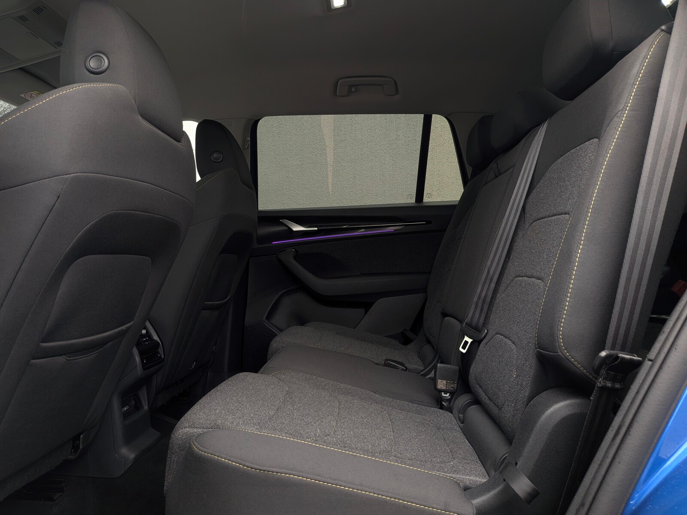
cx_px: 344
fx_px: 476
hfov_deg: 71.6
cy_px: 258
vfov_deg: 56.8
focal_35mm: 24
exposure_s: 1/90
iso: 150
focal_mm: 4.53
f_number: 1.7
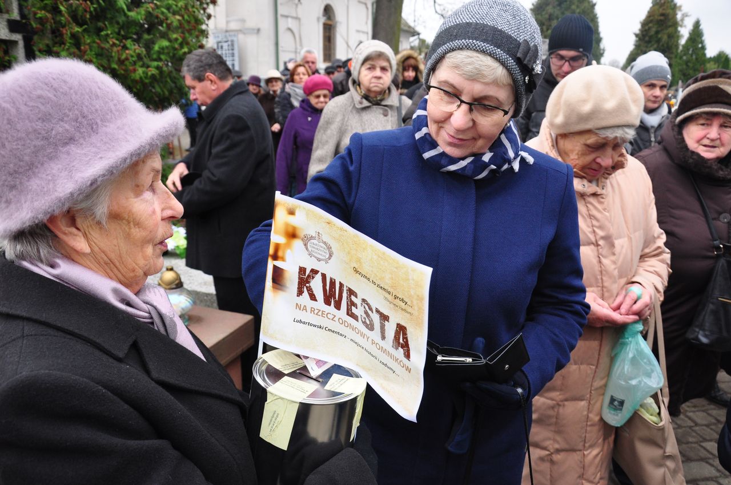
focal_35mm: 32
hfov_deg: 59.6
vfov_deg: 41.6
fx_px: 639
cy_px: 242
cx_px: 366
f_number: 5.6
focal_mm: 21
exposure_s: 1/125
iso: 640
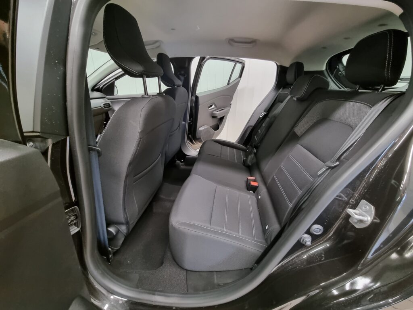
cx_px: 206
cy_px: 155
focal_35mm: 13
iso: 640
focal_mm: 2.2
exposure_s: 1/25
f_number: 2.2
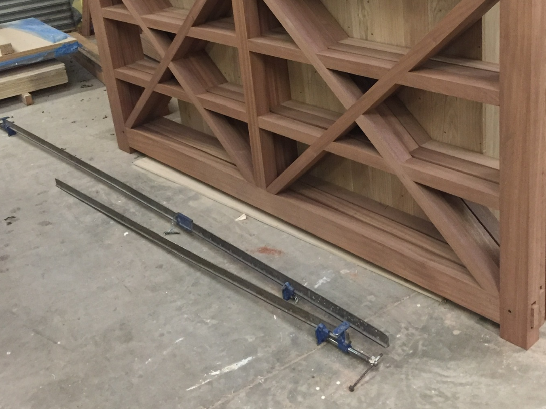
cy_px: 110
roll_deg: +5.2
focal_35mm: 44
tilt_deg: -20.6
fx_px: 694
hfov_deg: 42.7
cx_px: 328
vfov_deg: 32.3
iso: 250
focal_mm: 4.15
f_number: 2.2
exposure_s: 1/25
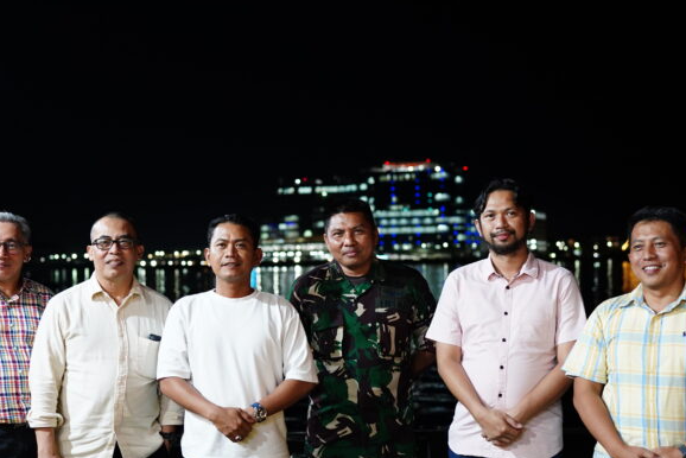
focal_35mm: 62
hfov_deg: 32.3
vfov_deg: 21.9
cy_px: 258
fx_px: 1182
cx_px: 280
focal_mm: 35
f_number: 2
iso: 2000
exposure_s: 1/100
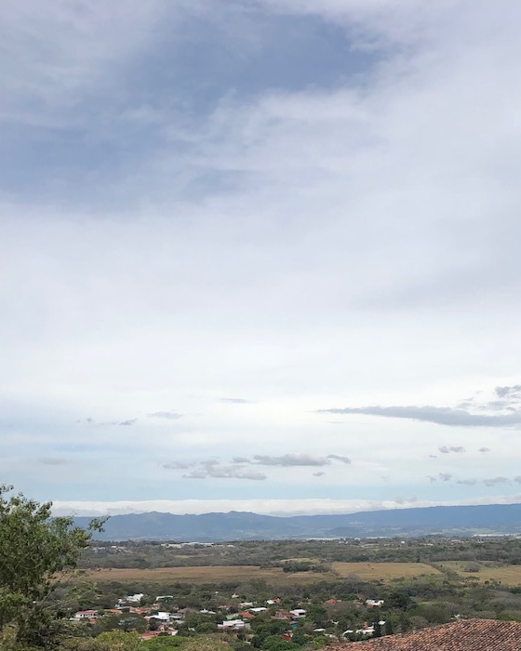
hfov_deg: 29.3
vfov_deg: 36.9
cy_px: 445
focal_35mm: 50
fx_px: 964
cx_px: 443
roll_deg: +1.0
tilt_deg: +5.8
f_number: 1.8
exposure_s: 1/6024
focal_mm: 4
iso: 25
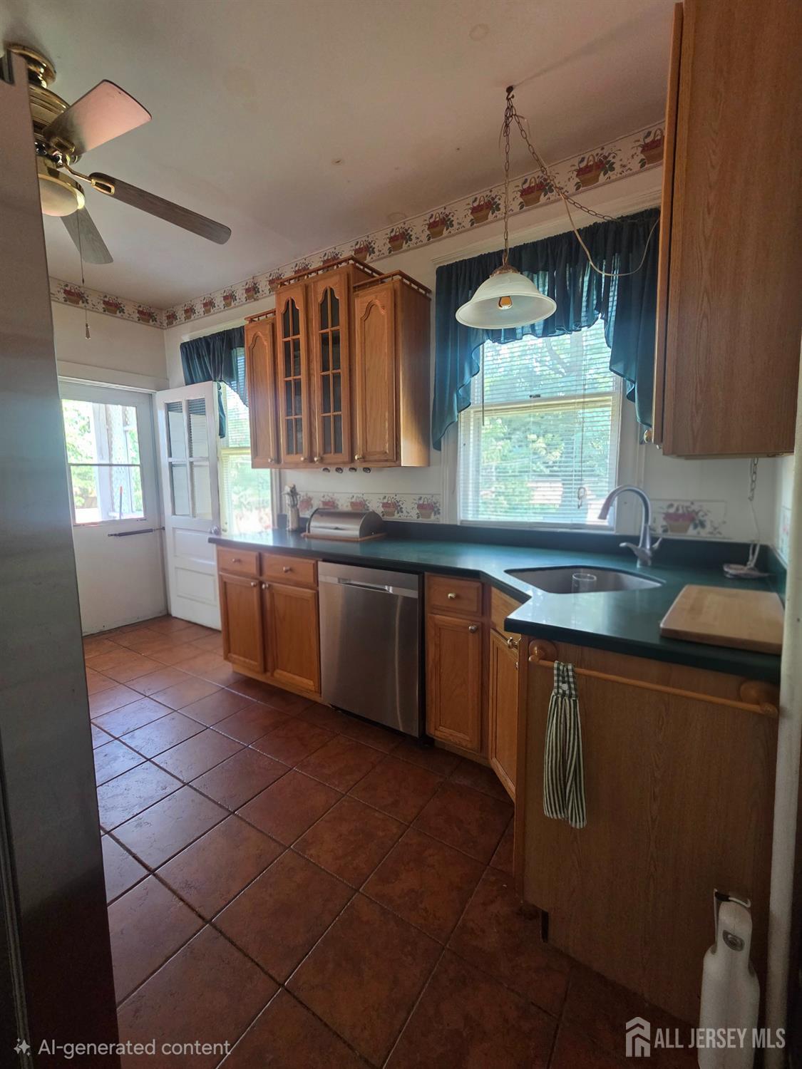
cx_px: 401
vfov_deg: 106.2
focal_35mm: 13
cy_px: 534
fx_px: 402
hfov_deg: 89.9
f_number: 2.2
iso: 500
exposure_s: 1/60.2
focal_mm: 2.2
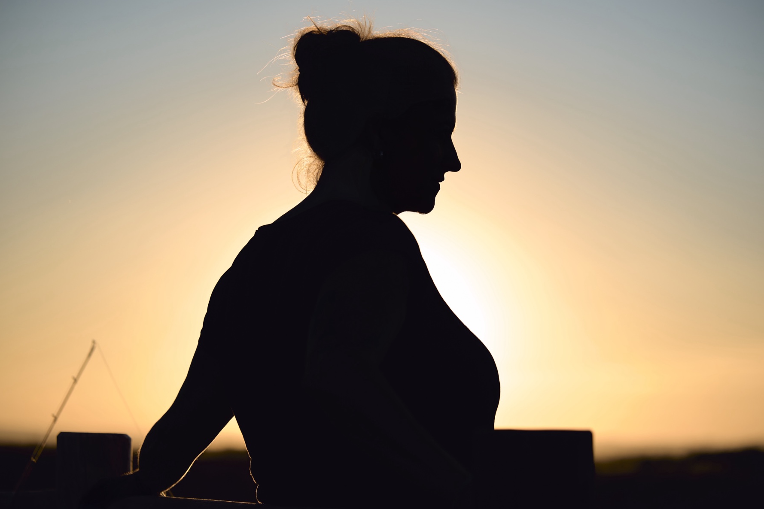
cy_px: 255
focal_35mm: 85
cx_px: 384
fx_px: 1804
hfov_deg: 23.9
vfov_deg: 16.1
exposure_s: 1/3200
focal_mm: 56
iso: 80
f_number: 1.8
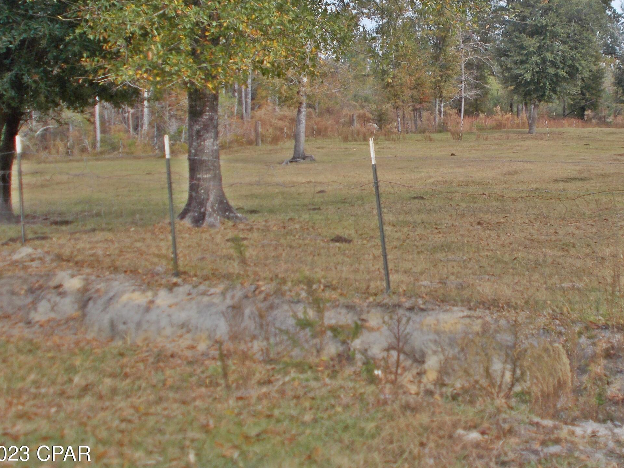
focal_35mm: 69
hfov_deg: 27.8
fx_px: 1244
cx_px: 457
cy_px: 120
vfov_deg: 21.1
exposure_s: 1/400
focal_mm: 7.9
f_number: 4.2
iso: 80
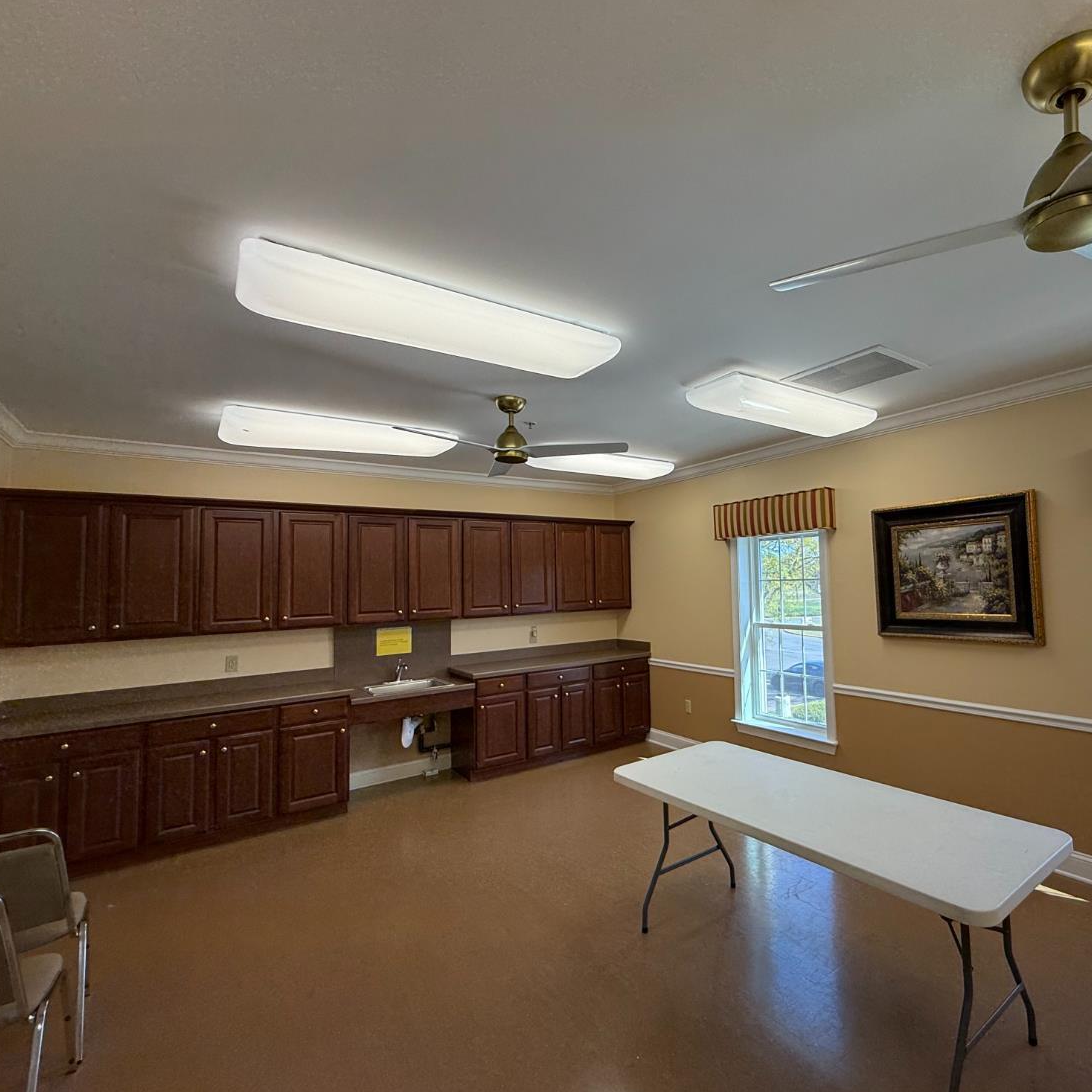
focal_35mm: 17
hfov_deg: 82.2
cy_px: 544
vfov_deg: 84.0
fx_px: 607
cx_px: 690
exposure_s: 1/125
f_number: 2.2
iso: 50
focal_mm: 2.22
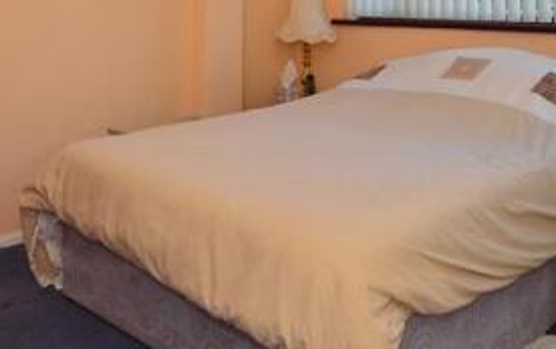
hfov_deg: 42.4
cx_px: 256
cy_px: -17
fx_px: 716
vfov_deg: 25.7
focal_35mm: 47
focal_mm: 13
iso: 200
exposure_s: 1/80
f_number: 6.3
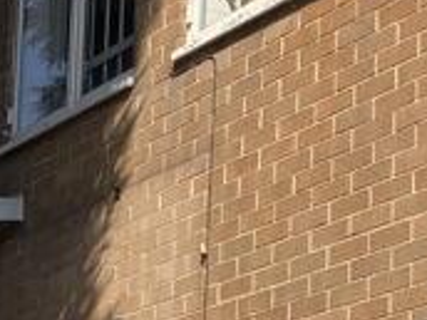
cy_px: 481
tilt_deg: +7.4
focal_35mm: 167
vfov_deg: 8.7
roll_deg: -4.4
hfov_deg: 11.5
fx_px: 2060
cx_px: -142
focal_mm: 3.99
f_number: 1.8
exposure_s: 1/1215
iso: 20
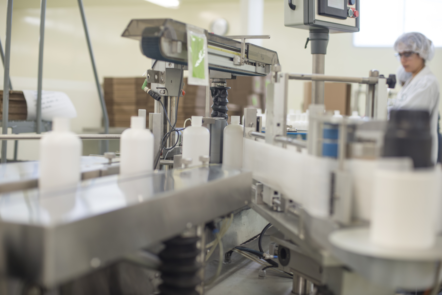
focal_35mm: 50
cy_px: 148
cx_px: 221
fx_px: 614
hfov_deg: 39.6
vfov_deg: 27.0
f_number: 3.5
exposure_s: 1/60
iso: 200
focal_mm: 50
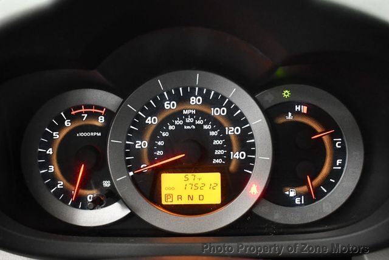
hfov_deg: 53.1
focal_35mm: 36
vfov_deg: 36.9
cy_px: 130
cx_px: 194
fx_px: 389
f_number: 3.5
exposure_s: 1/80
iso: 3200
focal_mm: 18
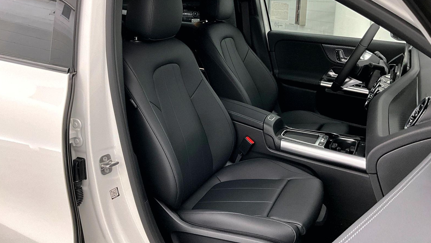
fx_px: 366
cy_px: 104
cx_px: 216
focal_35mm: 32
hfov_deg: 61.0
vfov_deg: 36.6
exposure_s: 1/60
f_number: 1.8
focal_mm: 3
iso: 125
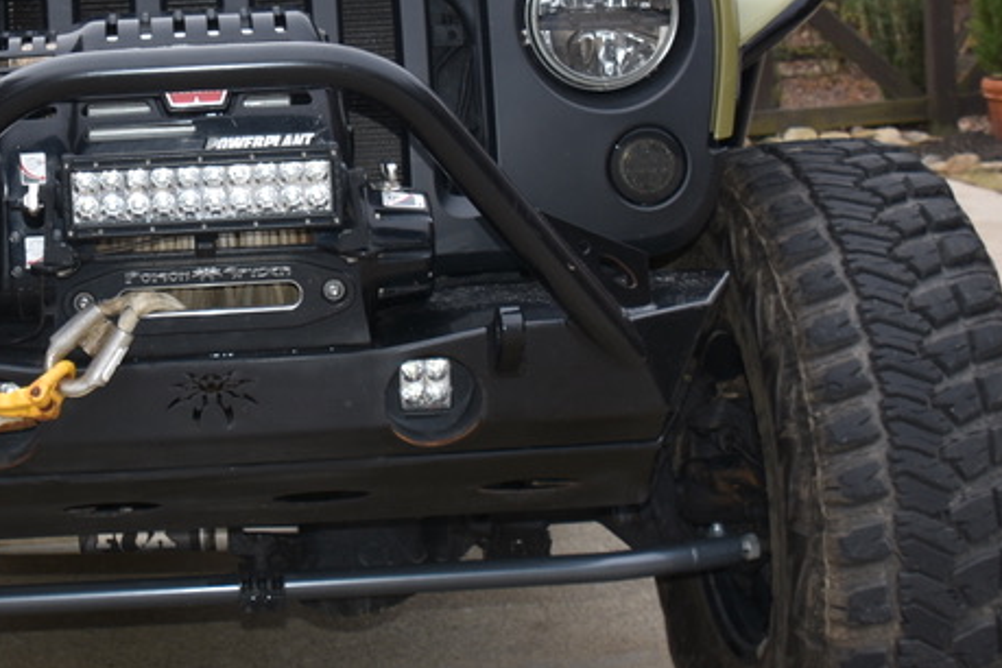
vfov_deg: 17.4
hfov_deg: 25.7
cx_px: 253
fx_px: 2171
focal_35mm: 78
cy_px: 140
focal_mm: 22
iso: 100
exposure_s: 1/250
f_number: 6.3
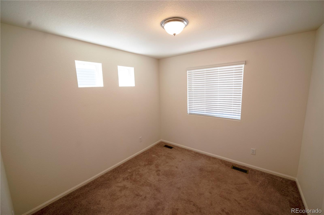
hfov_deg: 104.3
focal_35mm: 14
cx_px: 162
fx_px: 126
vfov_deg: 81.1
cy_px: 108
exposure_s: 1/125
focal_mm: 14
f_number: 5
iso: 400
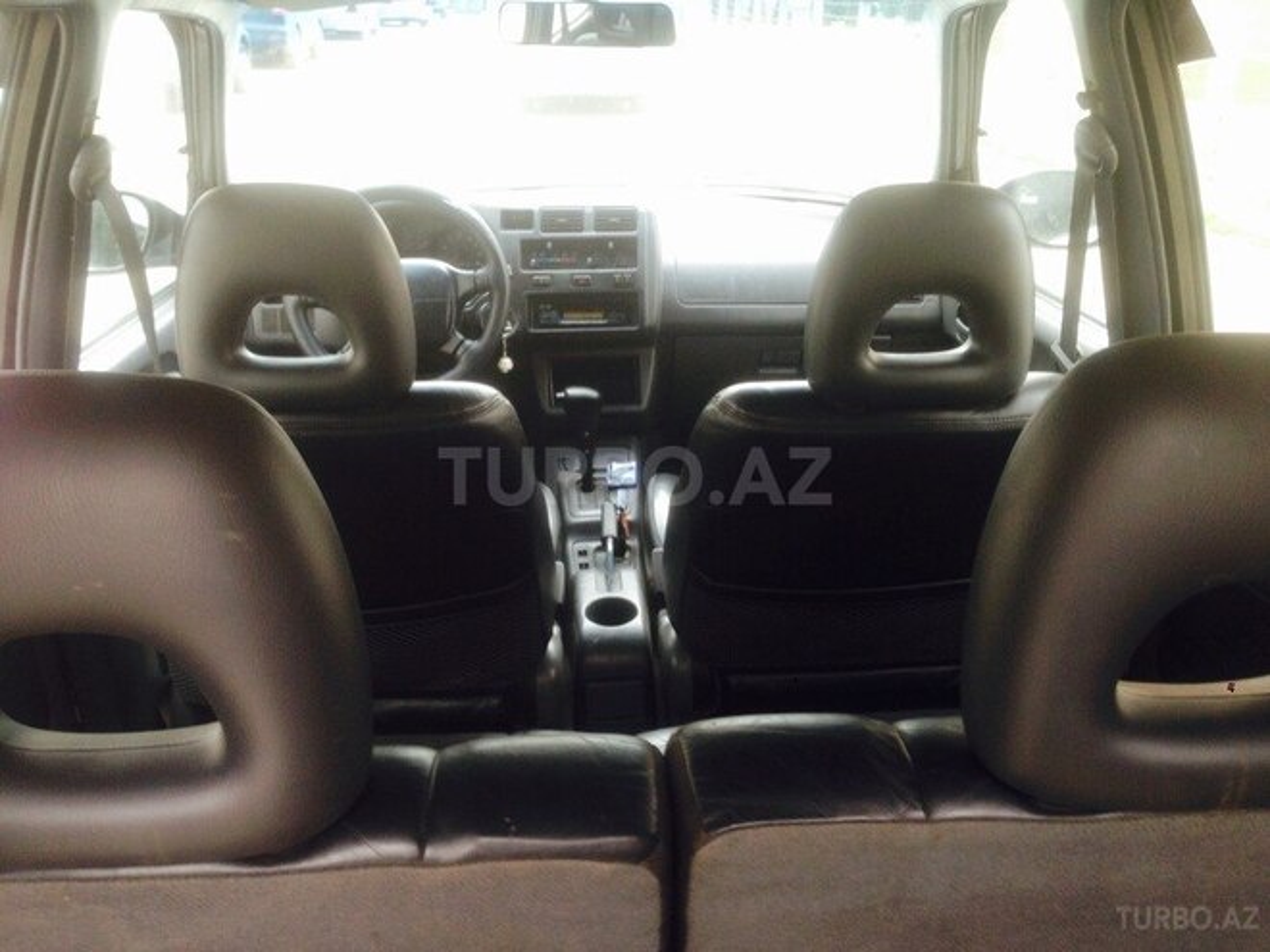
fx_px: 1211
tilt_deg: -22.0
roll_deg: -2.9
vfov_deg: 42.9
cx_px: 635
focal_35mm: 33
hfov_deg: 55.4
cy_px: 476
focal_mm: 4.12
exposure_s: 1/20
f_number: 2.4
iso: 50
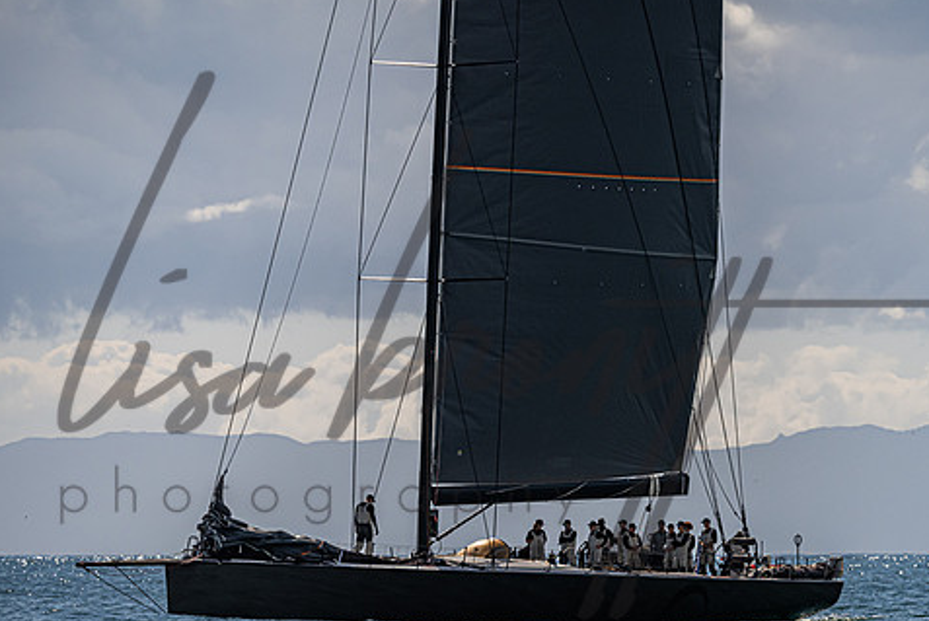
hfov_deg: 5.2
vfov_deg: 3.5
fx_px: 10254
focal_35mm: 397
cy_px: 453
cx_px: 543
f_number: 5.6
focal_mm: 250
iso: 400
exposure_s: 1/6400
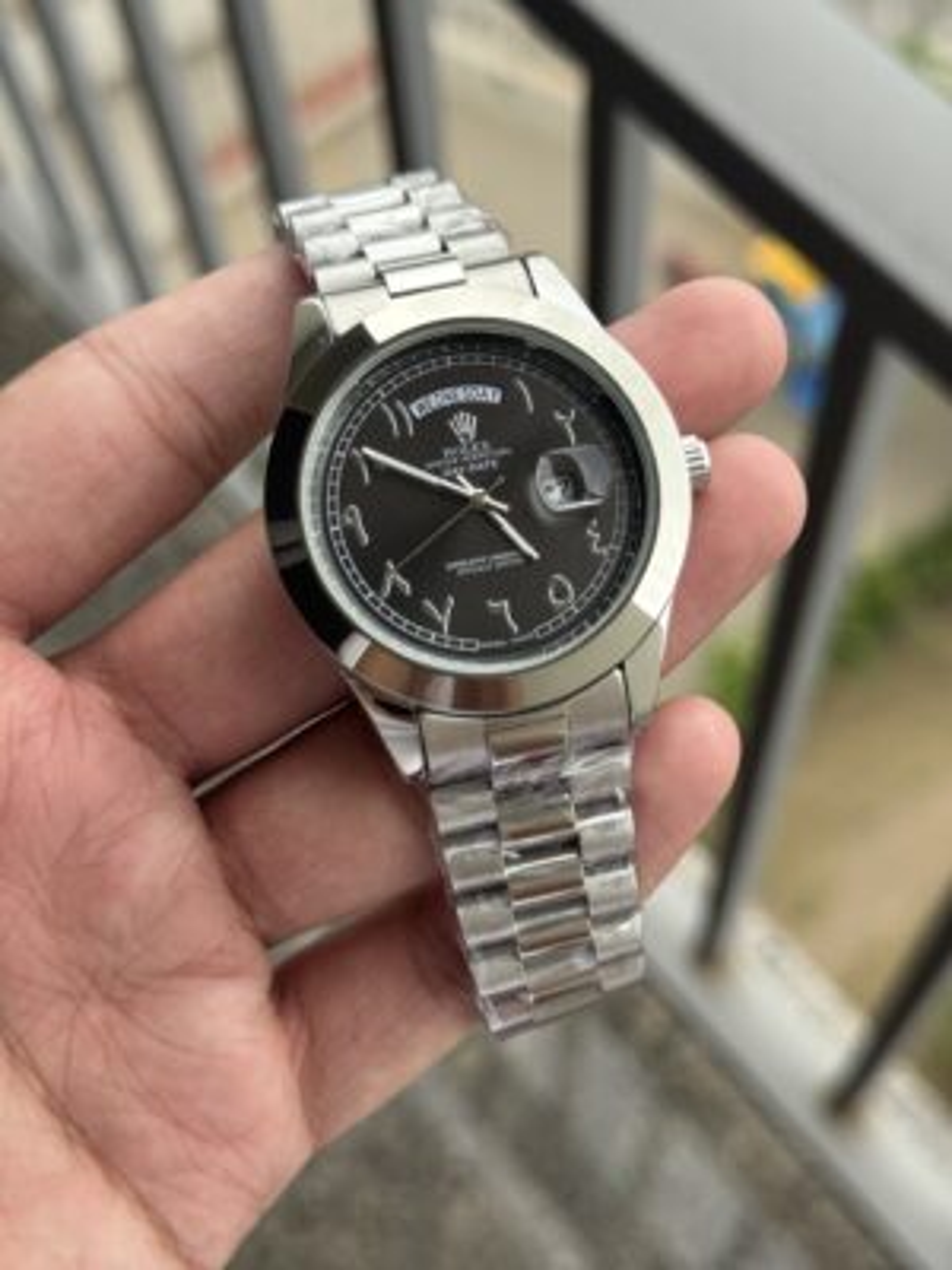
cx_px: 476
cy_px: 635
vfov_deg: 39.7
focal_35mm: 48
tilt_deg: -63.9
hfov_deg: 30.3
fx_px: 1760
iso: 64
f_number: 1.78
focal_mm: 6.76
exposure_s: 1/507
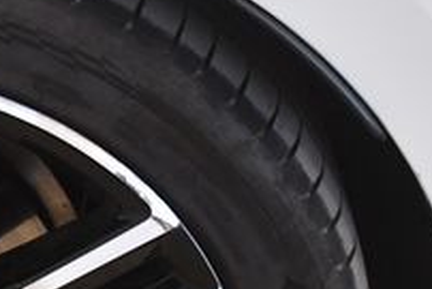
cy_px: 299
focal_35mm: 182
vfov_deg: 7.5
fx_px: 2185
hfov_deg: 11.0
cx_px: -169
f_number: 4.2
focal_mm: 31
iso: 3200
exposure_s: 1/60
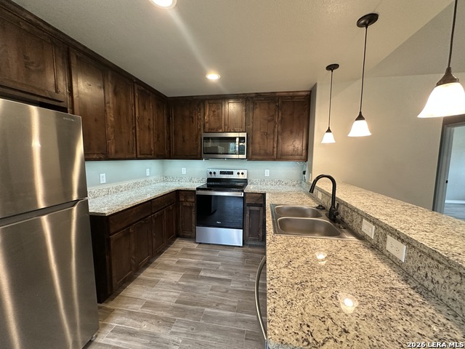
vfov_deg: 85.7
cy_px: 174
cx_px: 232
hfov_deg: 102.1
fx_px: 188
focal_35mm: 14
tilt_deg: -5.5
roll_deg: -0.1
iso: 320
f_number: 2.2
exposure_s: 1/60
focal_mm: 2.22
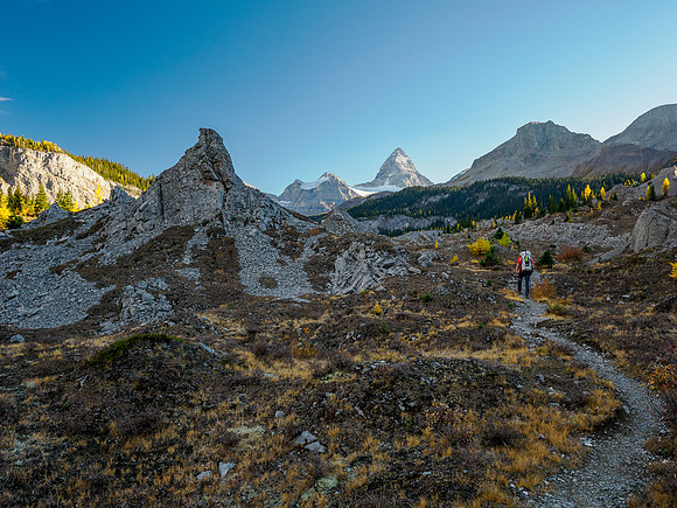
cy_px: 254
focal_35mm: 30
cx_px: 338
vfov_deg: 46.8
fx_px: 587
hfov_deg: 60.0
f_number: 8
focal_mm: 15
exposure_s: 1/60
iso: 400
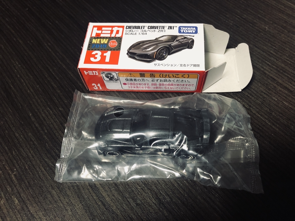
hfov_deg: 63.4
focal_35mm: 28
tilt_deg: -59.2
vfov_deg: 49.7
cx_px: 148
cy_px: 110
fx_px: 239
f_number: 1.8
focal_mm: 3.99
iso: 100
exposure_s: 1/15
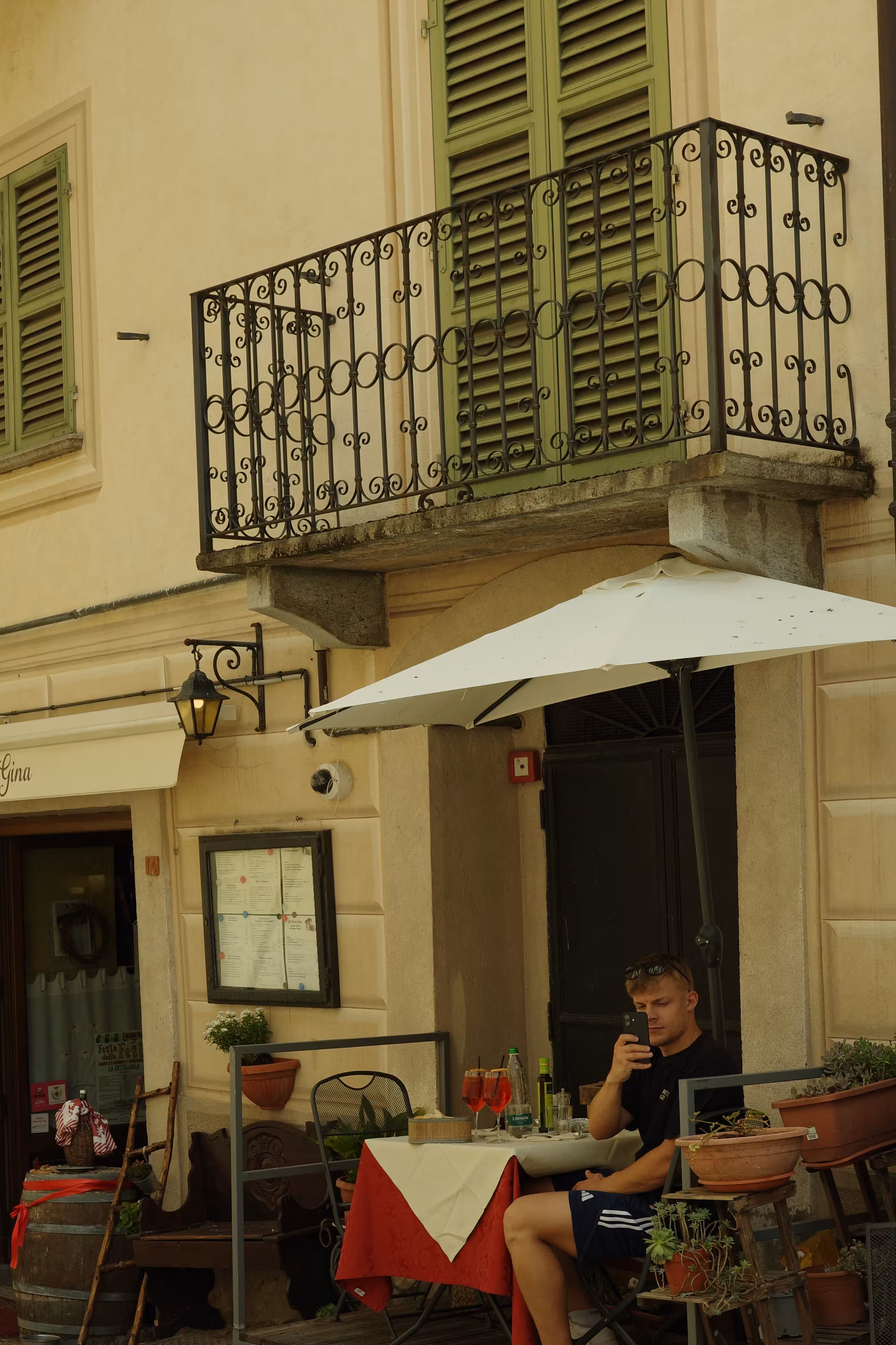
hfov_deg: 22.9
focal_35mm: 59
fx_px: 2202
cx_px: 307
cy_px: 795
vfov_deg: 33.8
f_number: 5.6
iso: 200
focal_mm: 26
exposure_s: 1/500
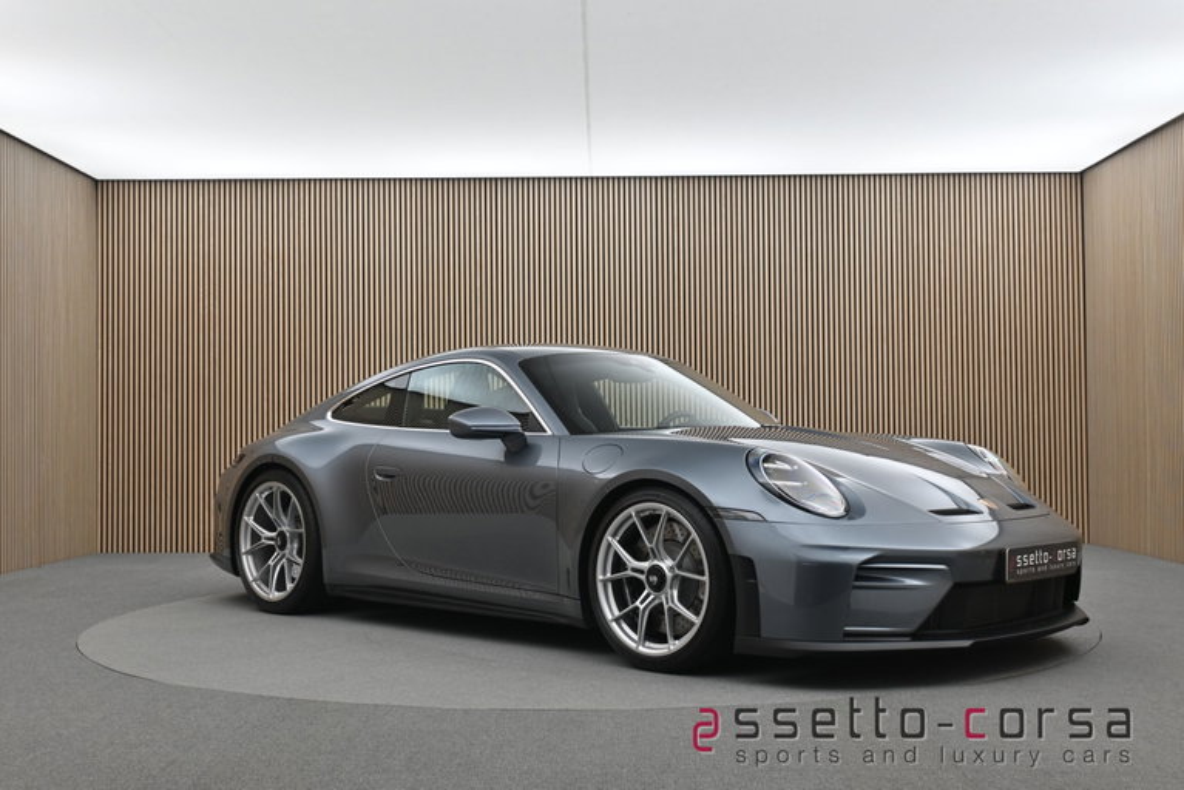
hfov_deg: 47.1
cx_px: 592
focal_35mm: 41
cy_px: 395
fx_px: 1357
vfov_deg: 32.5
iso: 450
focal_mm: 27.5
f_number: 4.5
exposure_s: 1/40
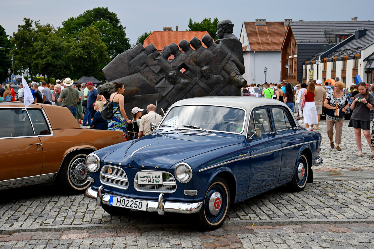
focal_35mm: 51
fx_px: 530
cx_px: 187
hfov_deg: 38.9
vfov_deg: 26.5
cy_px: 124
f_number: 6.3
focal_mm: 34
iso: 200
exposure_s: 1/800
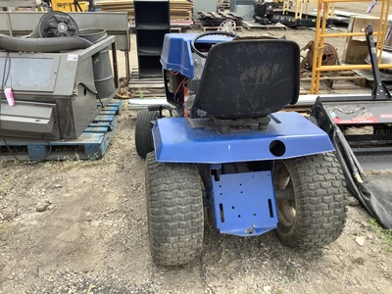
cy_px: 147
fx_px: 351
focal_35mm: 31
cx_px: 196
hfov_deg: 58.4
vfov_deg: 45.4
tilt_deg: -21.8
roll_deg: -2.0
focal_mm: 3.3
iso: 25
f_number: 2.4
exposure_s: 1/466
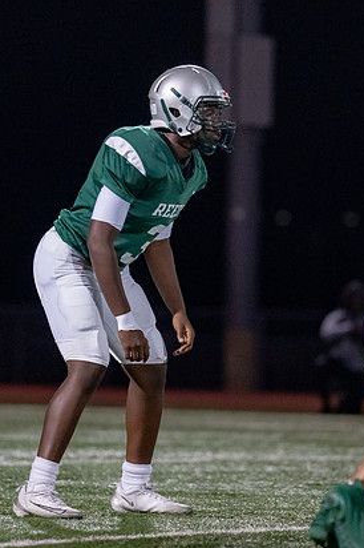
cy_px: 238
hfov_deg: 3.3
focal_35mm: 414
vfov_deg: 5.0
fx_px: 6289
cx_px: 181
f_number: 2.8
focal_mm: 200
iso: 6400
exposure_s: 1/1000
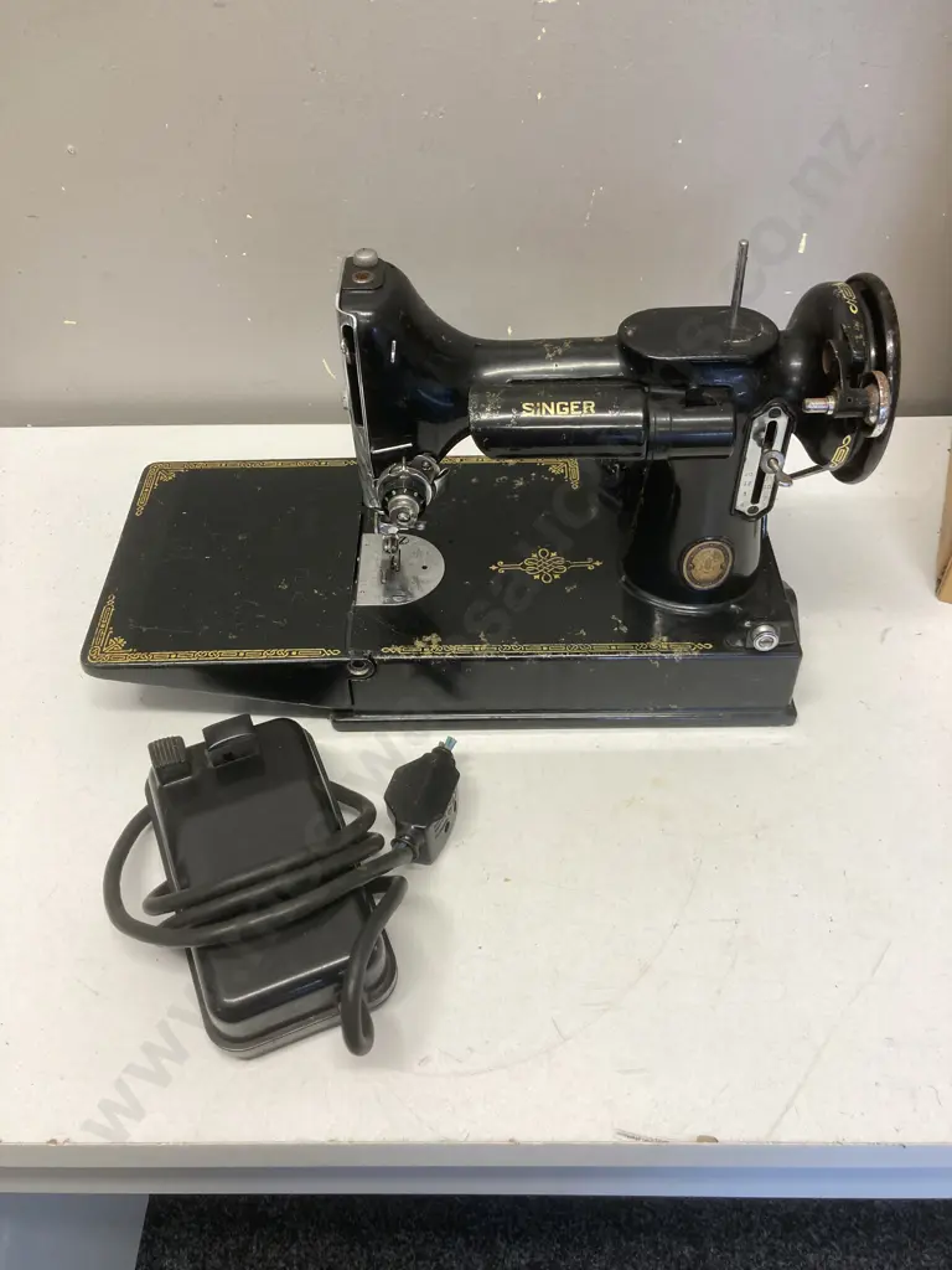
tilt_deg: -45.7
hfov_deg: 49.7
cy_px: 635
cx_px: 476
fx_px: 1027
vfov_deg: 63.4
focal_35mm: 28
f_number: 1.8
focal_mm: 3.99
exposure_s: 1/50
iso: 64
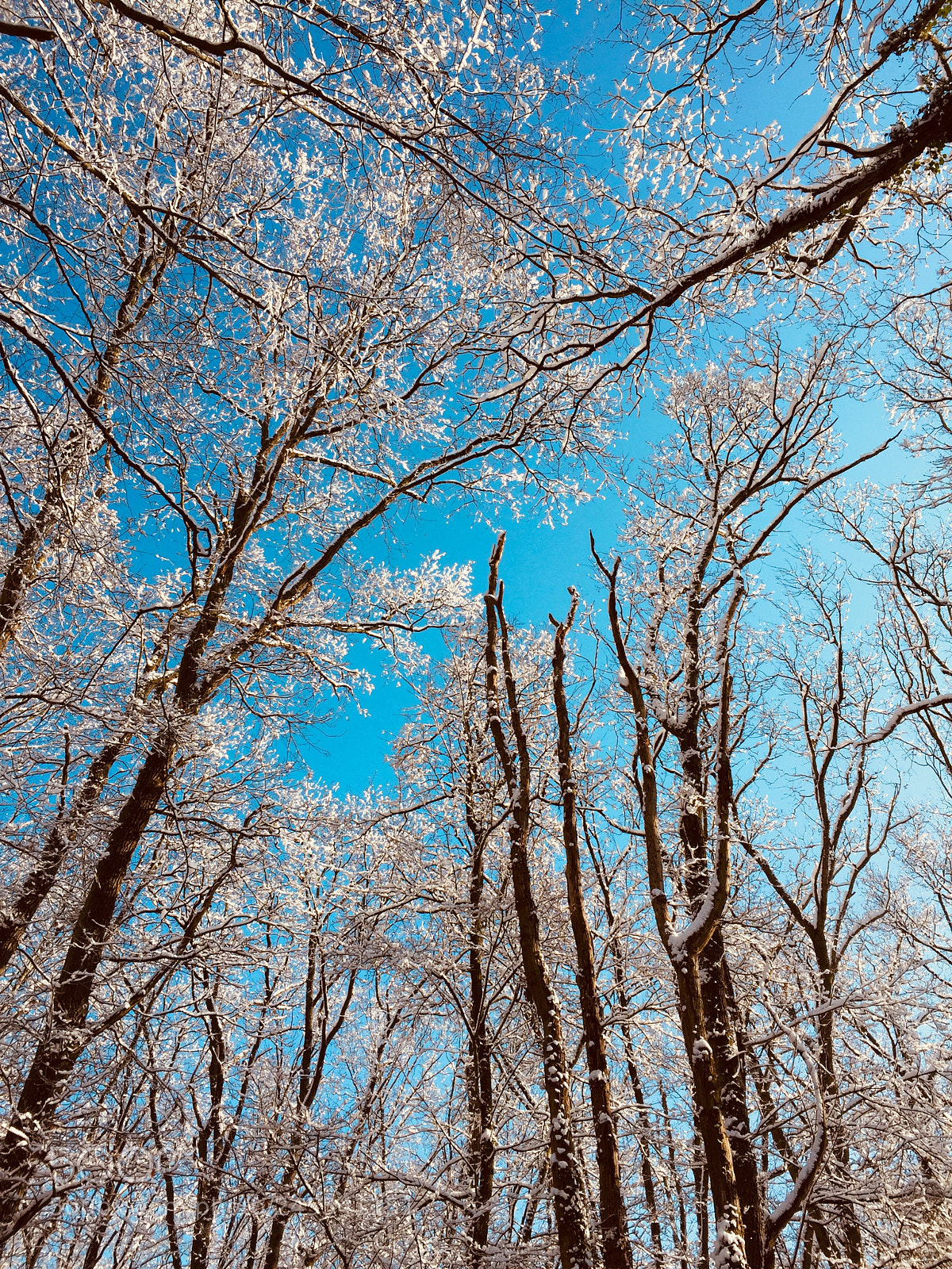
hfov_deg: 48.2
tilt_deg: +49.3
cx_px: 476
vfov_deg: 61.7
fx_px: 1063
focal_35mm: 29
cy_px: 634
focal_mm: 4.15
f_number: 2.2
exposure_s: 1/1412
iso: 32
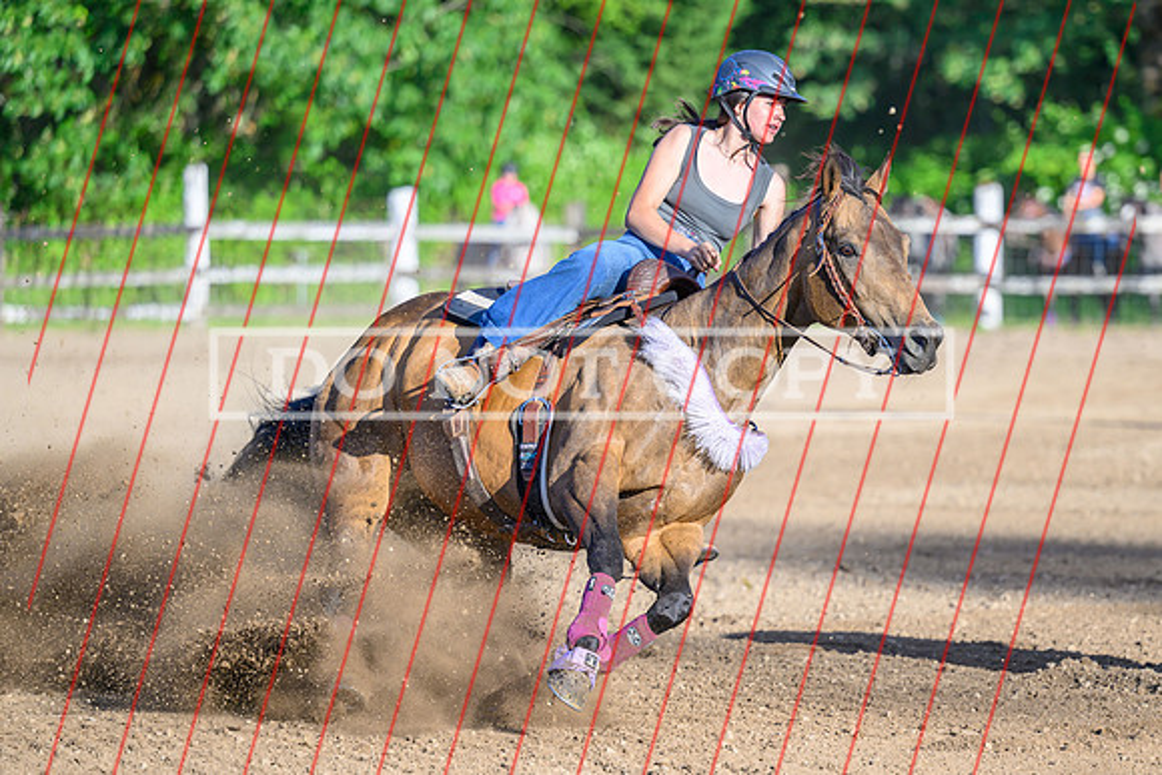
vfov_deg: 7.5
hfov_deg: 11.2
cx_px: 666
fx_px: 5928
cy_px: 458
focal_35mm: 184
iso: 280
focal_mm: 140
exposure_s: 1/2500
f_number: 2.8
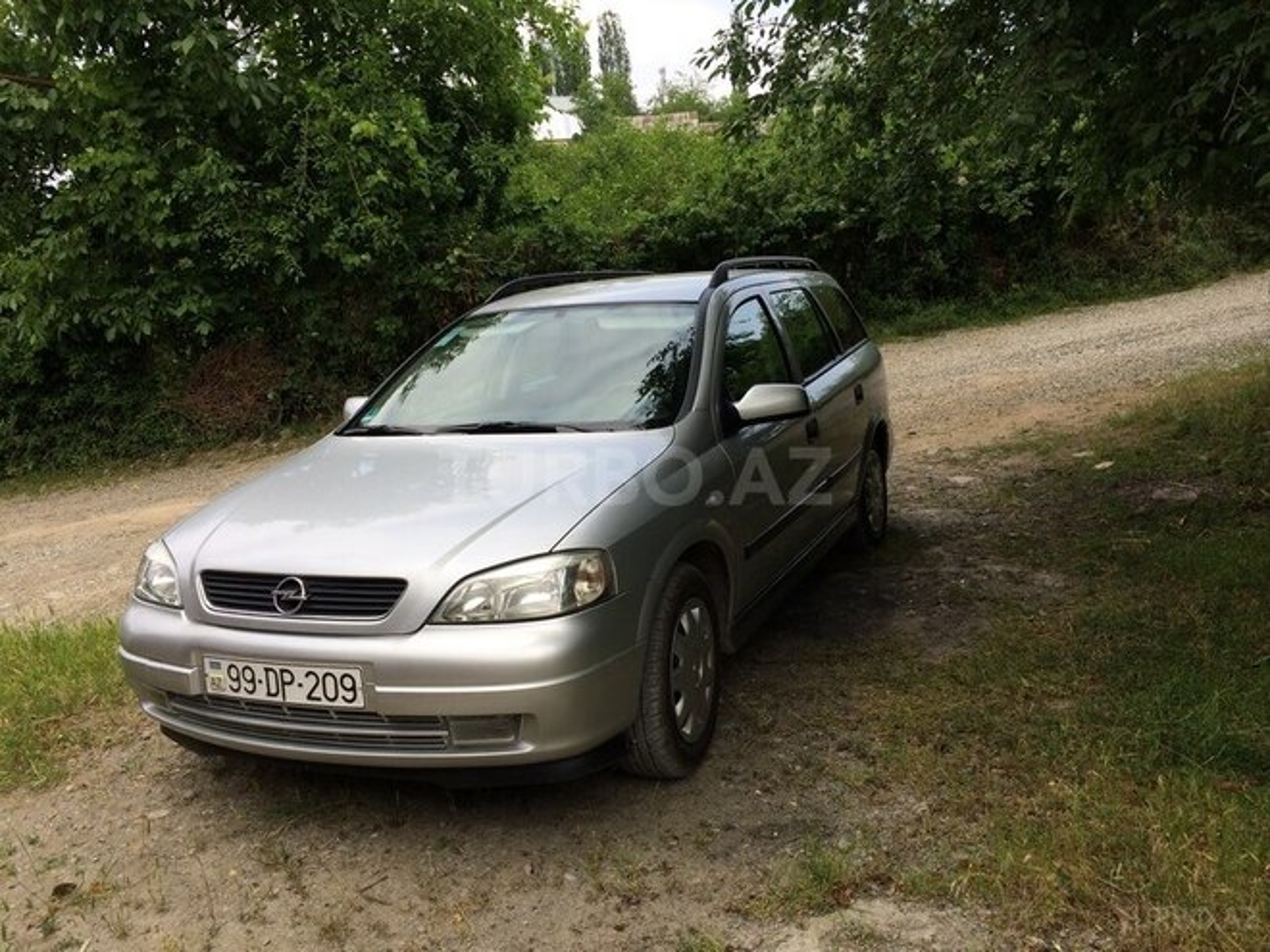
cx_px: 635
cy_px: 476
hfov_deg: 61.7
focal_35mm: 29
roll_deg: +3.7
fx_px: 1064
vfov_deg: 48.2
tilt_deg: -14.3
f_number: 2.2
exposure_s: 1/933
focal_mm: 4.15
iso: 32
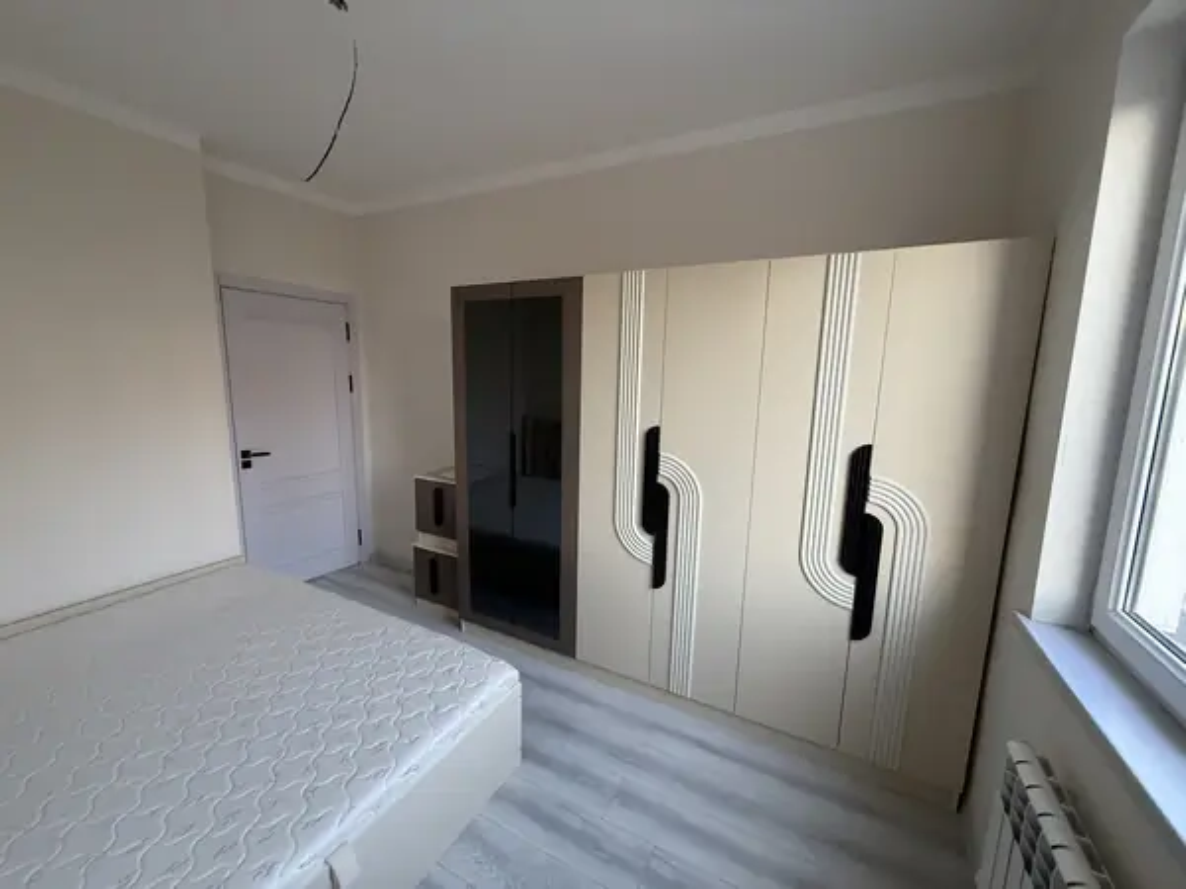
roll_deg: -1.0
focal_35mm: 14
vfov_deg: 85.7
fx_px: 480
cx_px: 593
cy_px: 444
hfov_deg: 102.1
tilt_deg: -8.6
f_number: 2.2
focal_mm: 2.22
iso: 320
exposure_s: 1/87
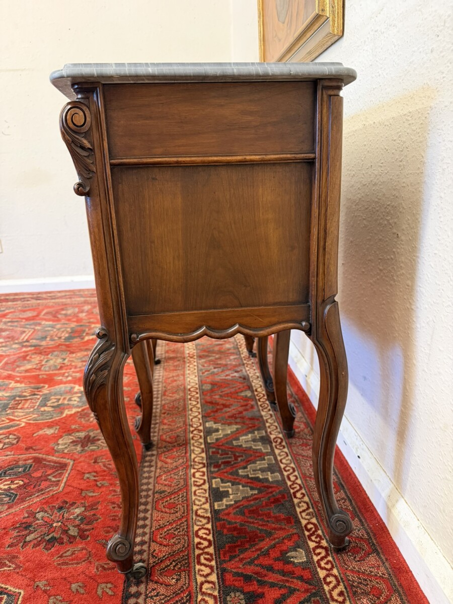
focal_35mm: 24
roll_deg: +2.3
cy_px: 302
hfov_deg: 56.8
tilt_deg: -16.5
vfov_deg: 71.6
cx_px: 226
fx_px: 419
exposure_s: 1/50
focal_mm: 6.76
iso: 400
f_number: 1.78
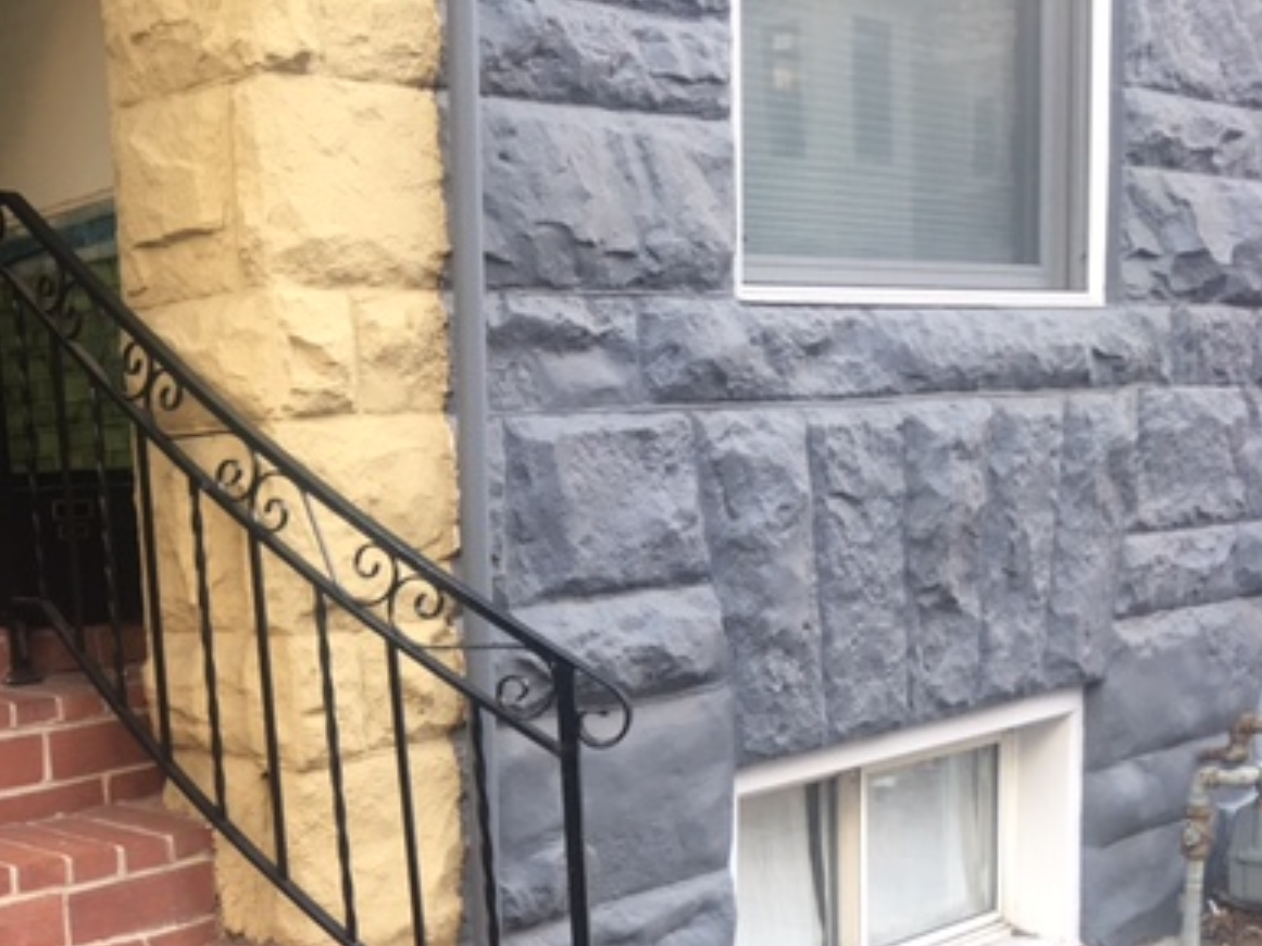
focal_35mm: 48
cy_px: 780
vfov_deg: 29.4
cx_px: 235
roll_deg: +4.5
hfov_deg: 38.1
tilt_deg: -7.3
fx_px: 1749
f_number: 2.2
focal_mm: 4.15
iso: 25
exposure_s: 1/15
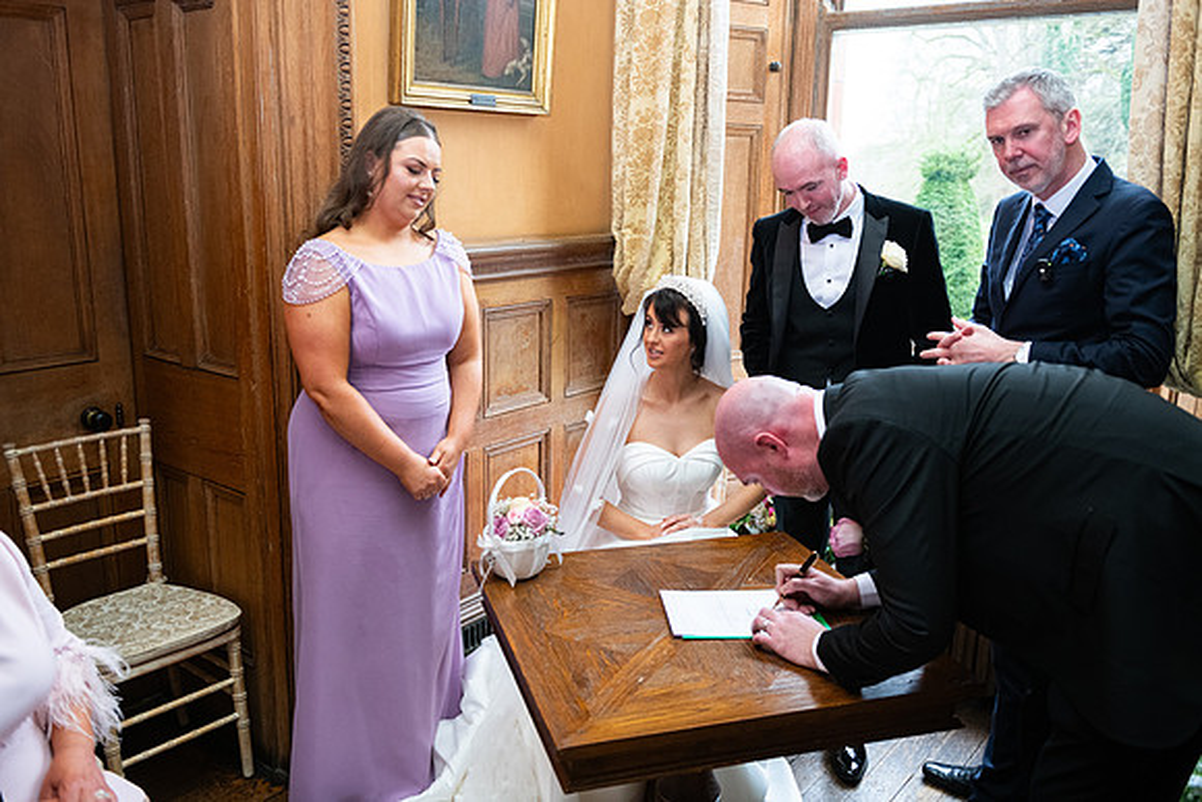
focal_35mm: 31
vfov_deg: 42.3
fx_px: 1035
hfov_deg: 60.3
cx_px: 601
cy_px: 401
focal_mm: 31
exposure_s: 1/160
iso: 1000
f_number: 3.5
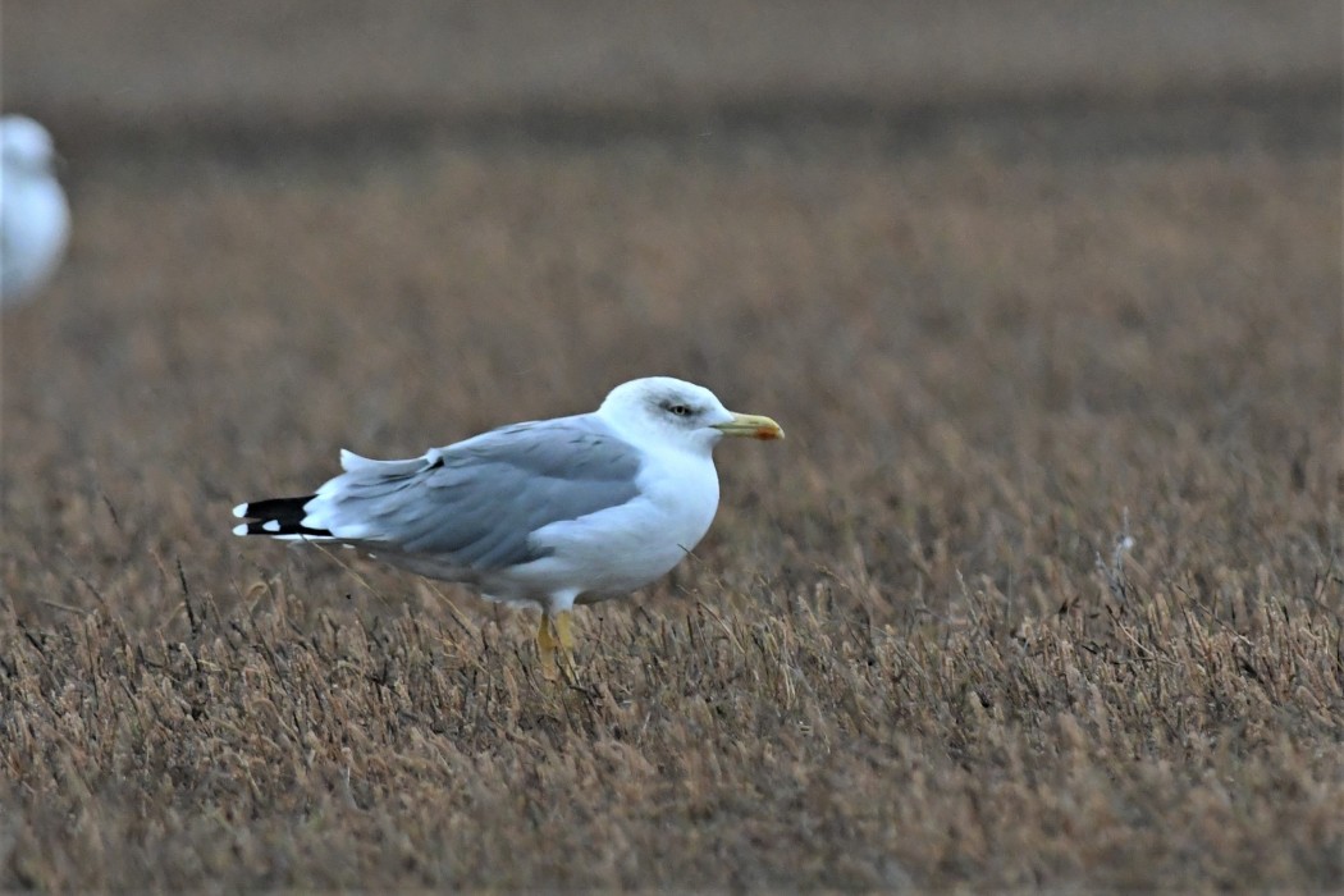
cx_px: 672
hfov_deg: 3.3
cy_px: 448
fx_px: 23518
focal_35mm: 630
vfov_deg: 2.2
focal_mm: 420
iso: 4000
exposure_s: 1/640
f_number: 7.1
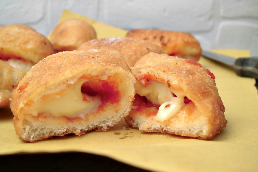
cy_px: 88
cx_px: 127
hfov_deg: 39.6
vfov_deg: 27.0
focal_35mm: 50
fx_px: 358
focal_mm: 8.3
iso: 100
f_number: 3.4
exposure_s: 1/200
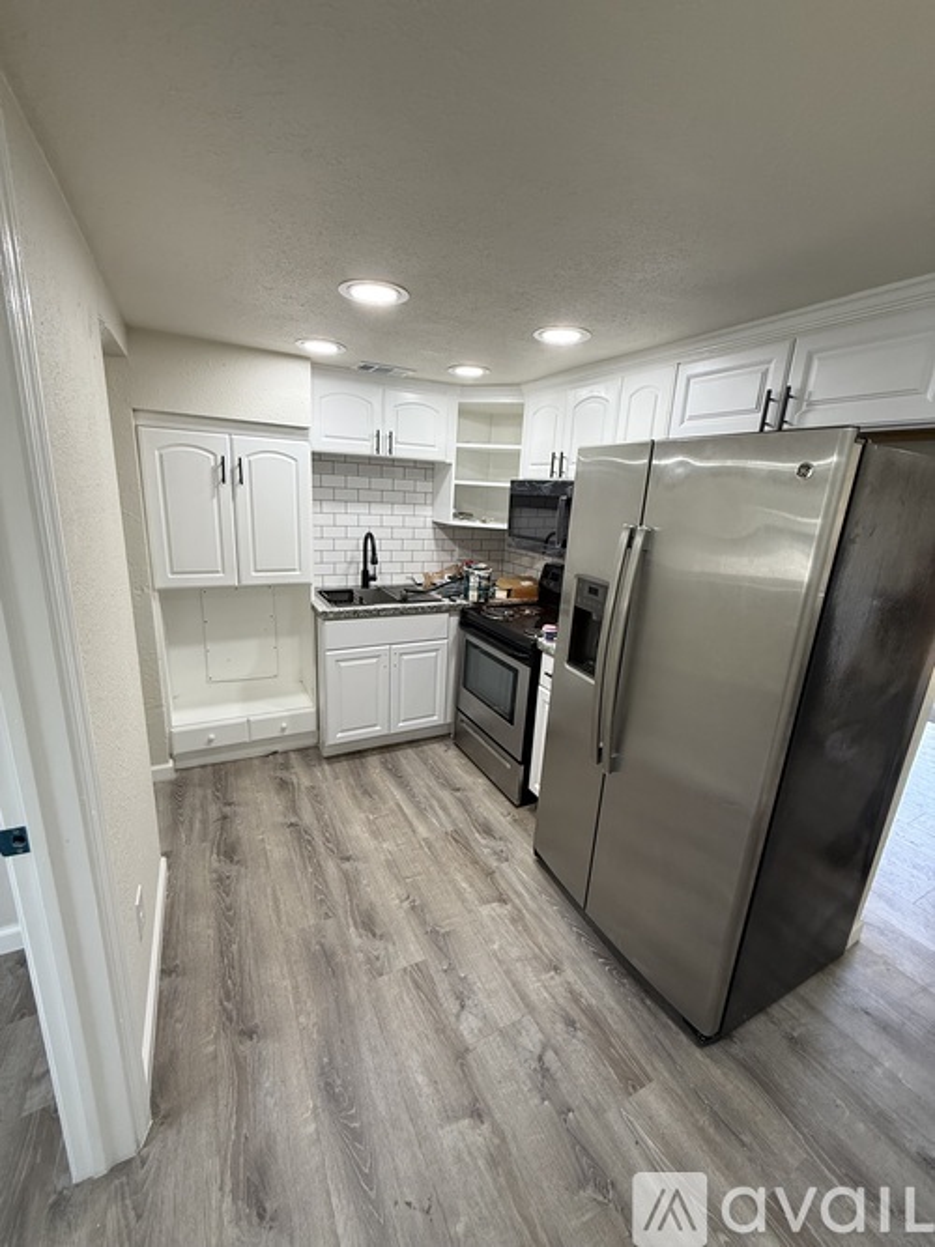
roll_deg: -3.9
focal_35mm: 14
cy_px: 624
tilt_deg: -13.6
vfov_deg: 102.1
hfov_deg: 85.7
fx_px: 504
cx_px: 468
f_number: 2.2
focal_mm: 2.22
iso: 200
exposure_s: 1/120
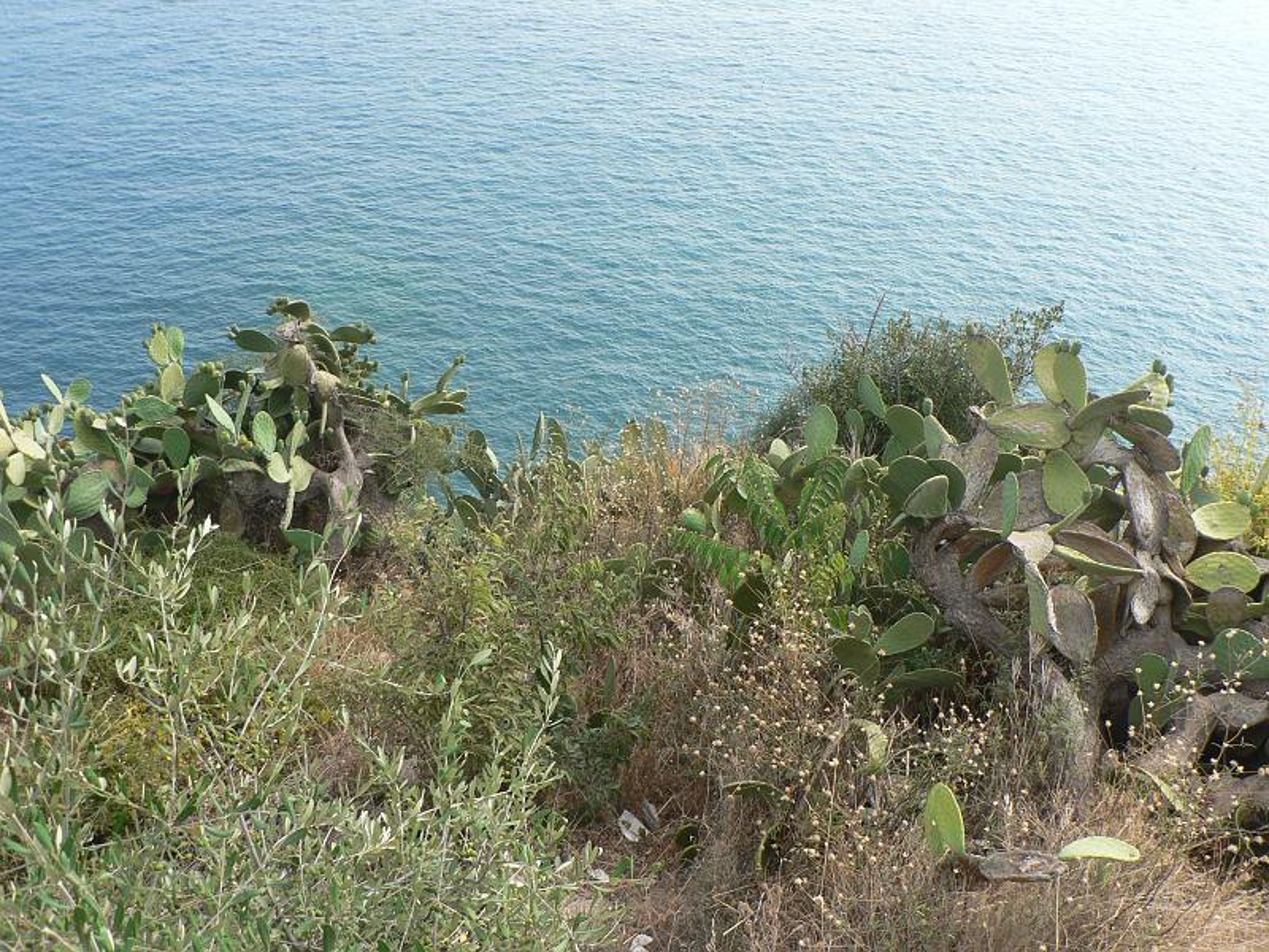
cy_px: 476
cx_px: 634
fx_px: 1320
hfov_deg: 51.4
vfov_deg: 39.7
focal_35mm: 36
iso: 80
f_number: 4
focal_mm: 6
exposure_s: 1/250
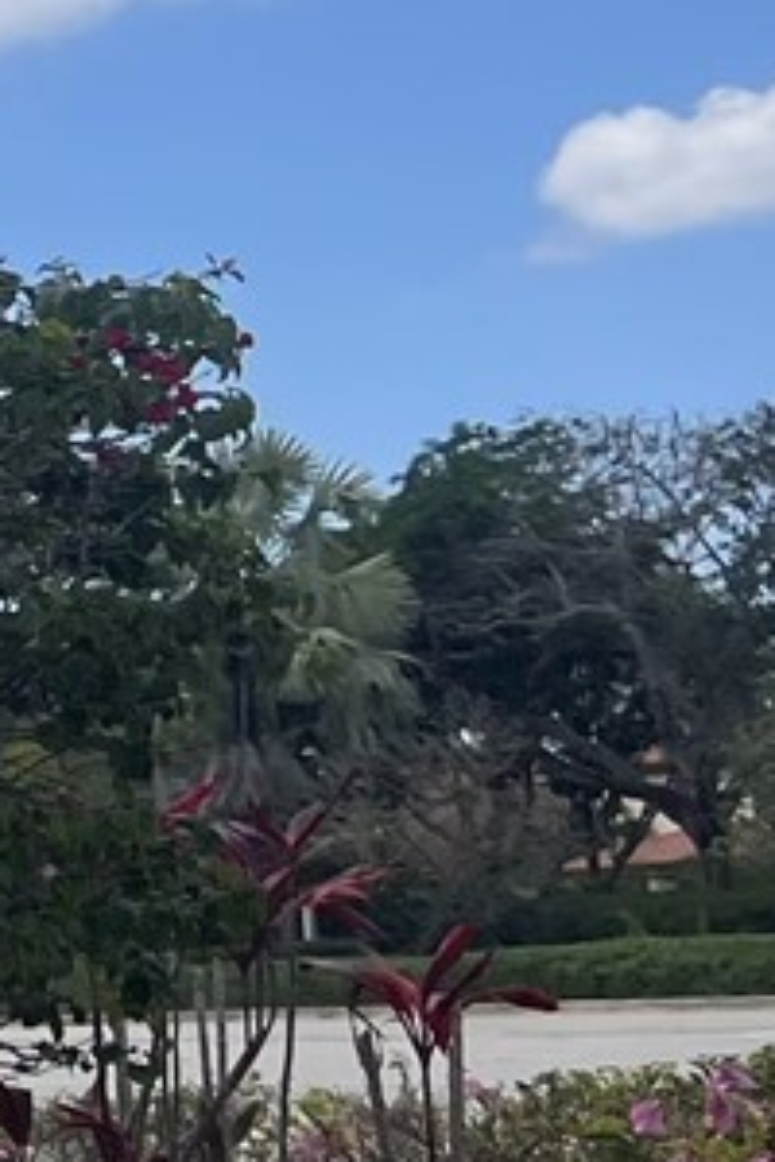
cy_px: 461
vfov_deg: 14.2
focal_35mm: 144
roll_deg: +0.9
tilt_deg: +8.4
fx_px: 4650
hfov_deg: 8.1
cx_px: -1600
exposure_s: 1/4444
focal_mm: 5.7
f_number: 1.5
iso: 50
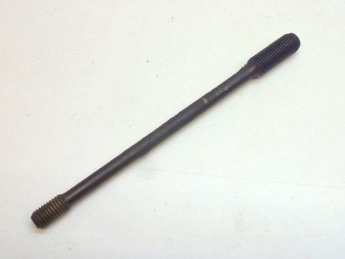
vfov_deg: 28.0
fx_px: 518
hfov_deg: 36.8
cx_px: 172
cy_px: 130
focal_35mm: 52
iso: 320
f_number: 3.8
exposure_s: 1/40
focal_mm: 8.5
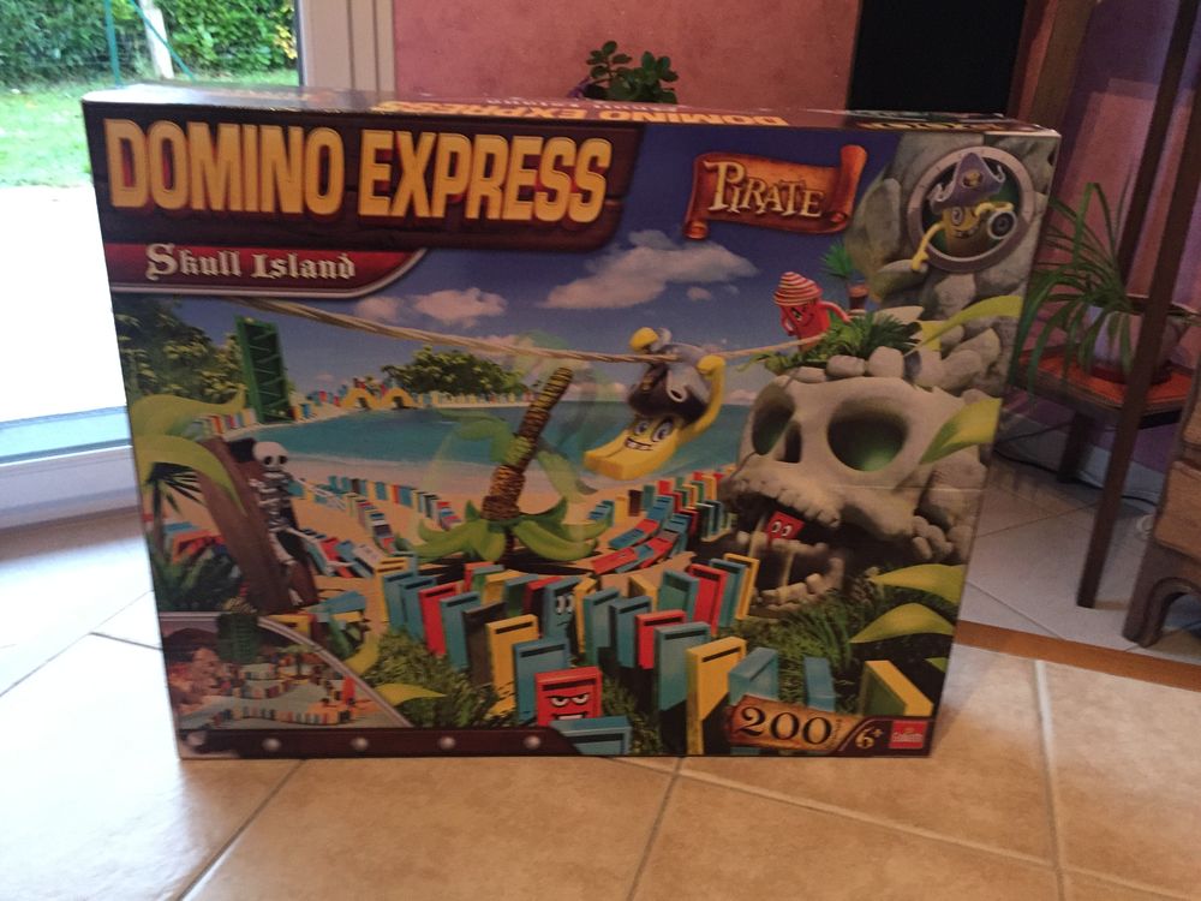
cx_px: 600
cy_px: 450
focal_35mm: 29
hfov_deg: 61.7
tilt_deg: -24.4
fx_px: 1006
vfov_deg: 48.2
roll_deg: -2.0
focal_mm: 4.15
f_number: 2.2
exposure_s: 1/25
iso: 320
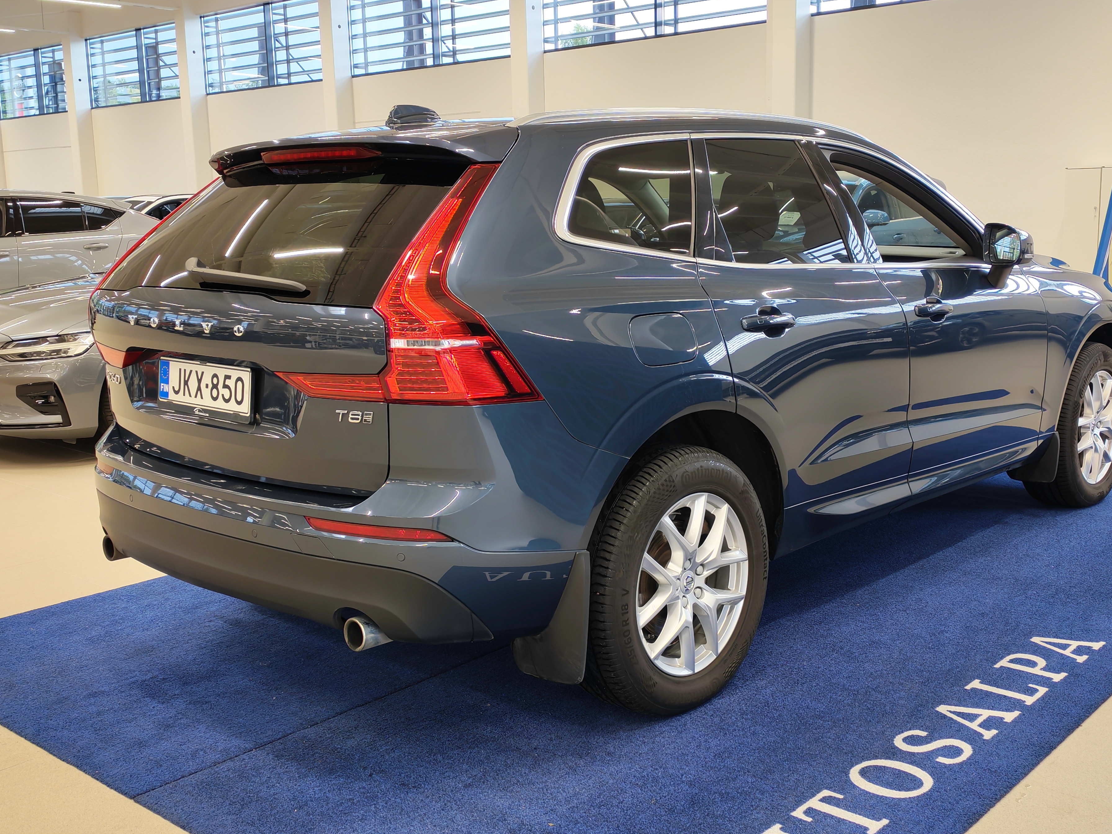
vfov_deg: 36.0
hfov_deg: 46.8
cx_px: 591
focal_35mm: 40
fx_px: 1285
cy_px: 408
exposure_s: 1/100
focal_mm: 6.12
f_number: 1.9
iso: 250
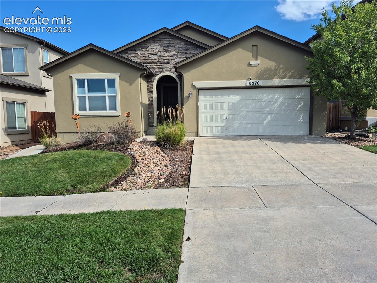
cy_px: 142
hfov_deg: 73.9
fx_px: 250
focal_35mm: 23
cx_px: 188
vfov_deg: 58.9
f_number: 1.8
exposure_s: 1/1220
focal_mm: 5.4
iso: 25
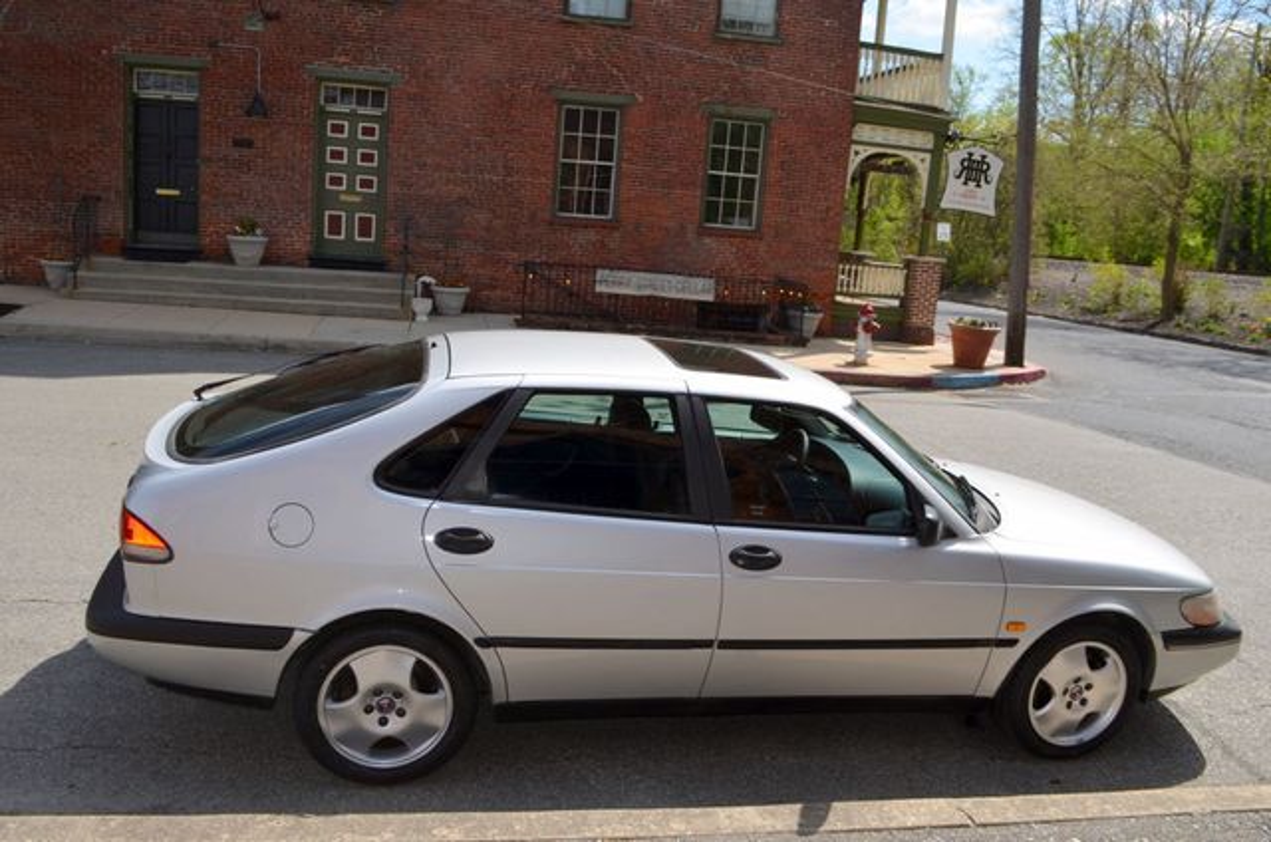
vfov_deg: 43.4
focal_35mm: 30
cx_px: 636
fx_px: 1057
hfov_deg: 62.0
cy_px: 421
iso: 100
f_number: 9
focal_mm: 20
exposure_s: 1/200
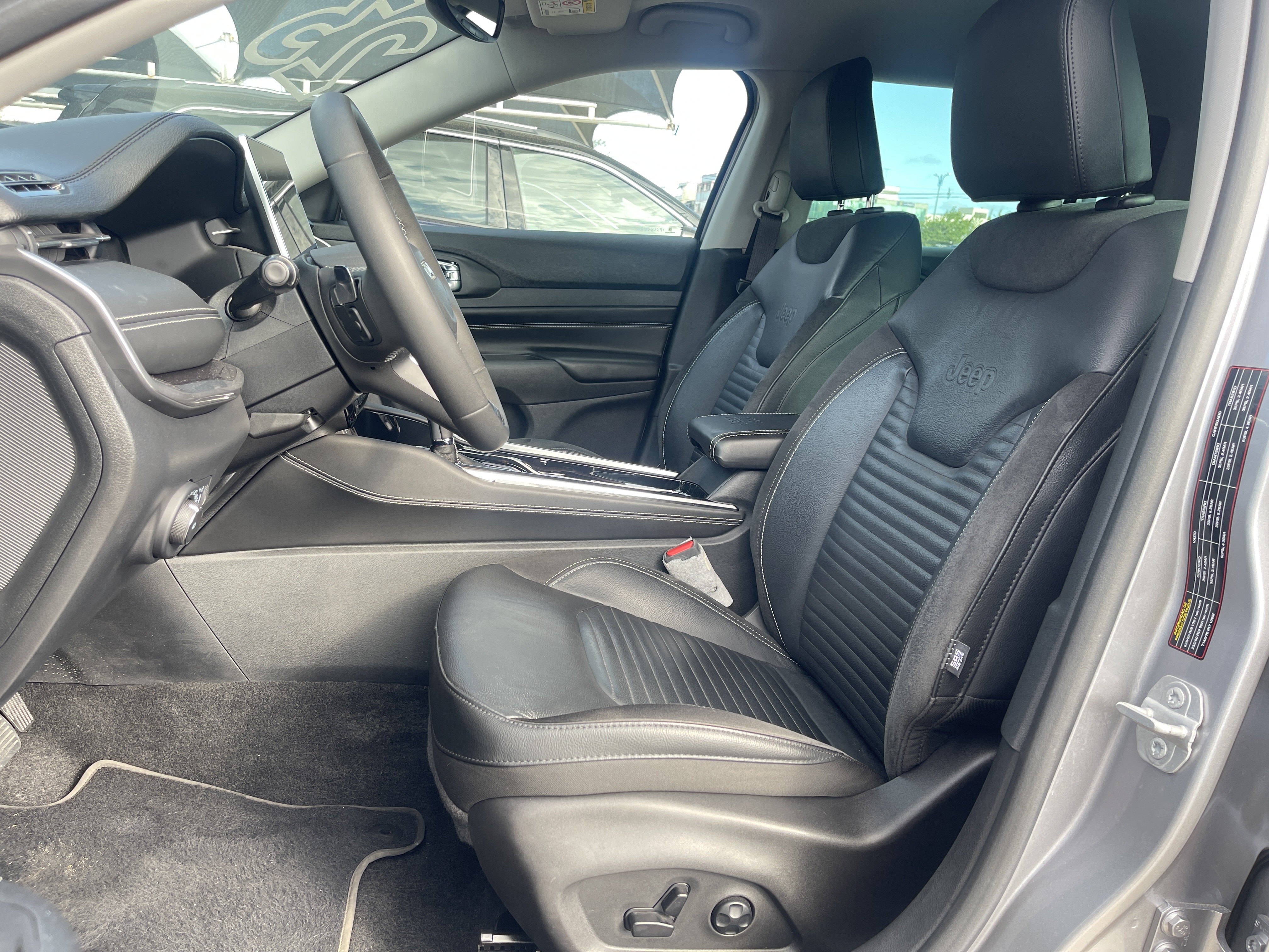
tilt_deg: -13.4
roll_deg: -5.5
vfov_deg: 54.9
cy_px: 476
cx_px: 634
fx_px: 916
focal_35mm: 25
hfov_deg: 69.4
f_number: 1.6
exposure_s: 1/121
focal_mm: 5.1
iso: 50
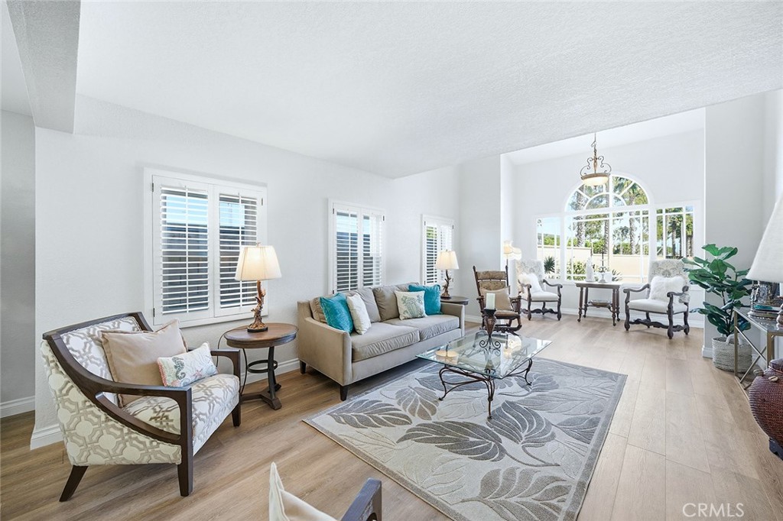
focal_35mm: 14
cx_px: 392
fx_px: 304
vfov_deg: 81.2
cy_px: 260
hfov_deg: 104.3
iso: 1000
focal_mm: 14
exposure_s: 1/1000
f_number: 5
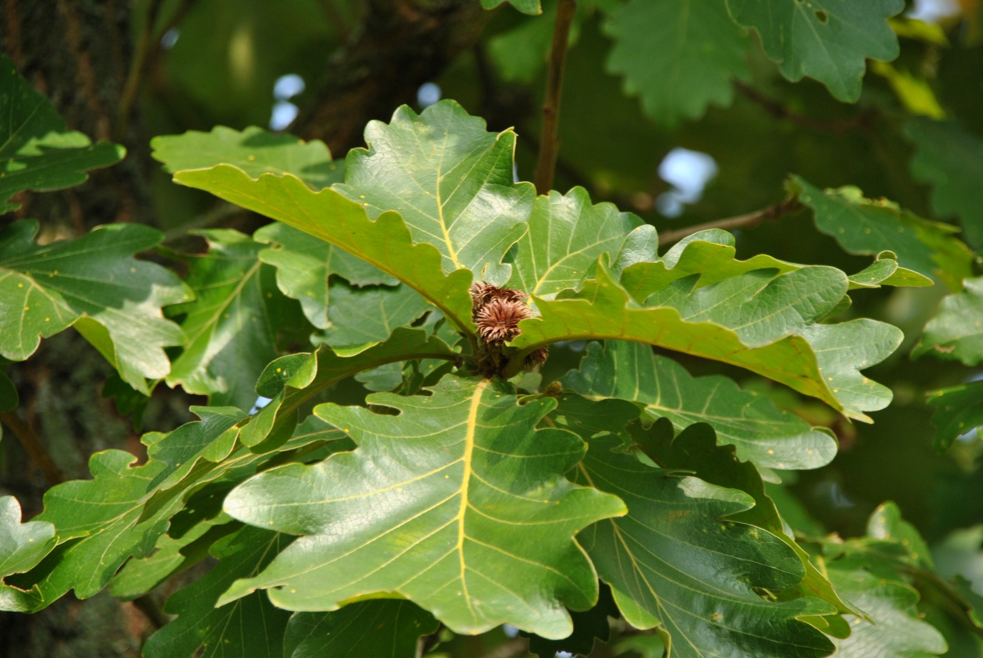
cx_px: 492
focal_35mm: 300
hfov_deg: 6.9
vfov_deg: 4.6
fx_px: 8202
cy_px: 329
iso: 200
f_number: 7.1
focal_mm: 200
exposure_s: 1/250
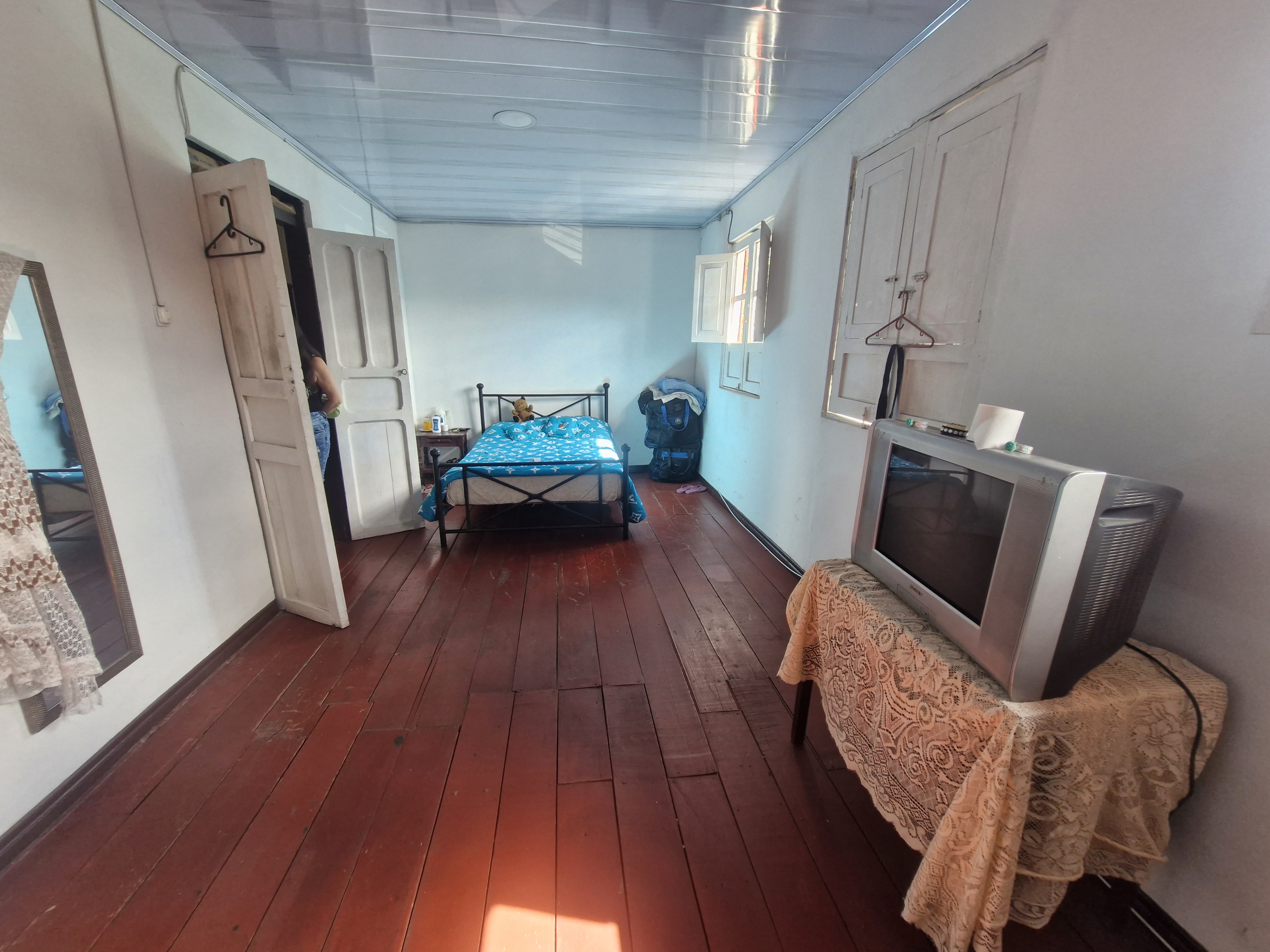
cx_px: 635
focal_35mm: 13
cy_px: 476
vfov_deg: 89.9
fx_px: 477
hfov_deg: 106.2
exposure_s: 1/60
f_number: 2.2
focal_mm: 1.74
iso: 100
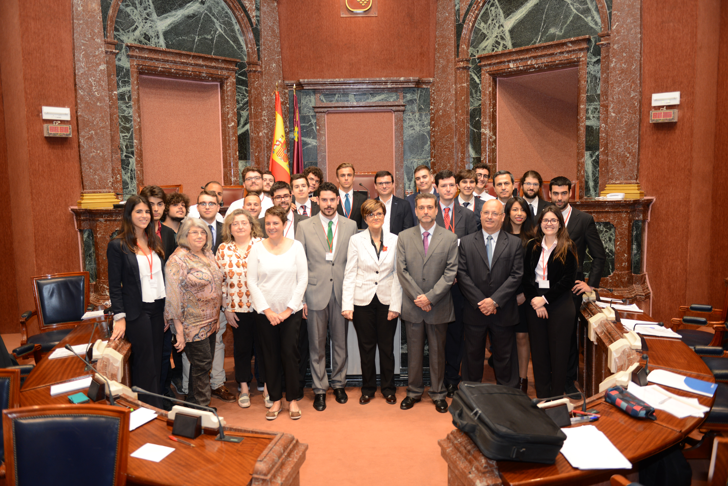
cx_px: 364
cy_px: 243
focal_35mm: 32
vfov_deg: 41.1
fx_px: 647
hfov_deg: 58.7
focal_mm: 32
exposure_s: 1/60
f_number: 3.2
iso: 800
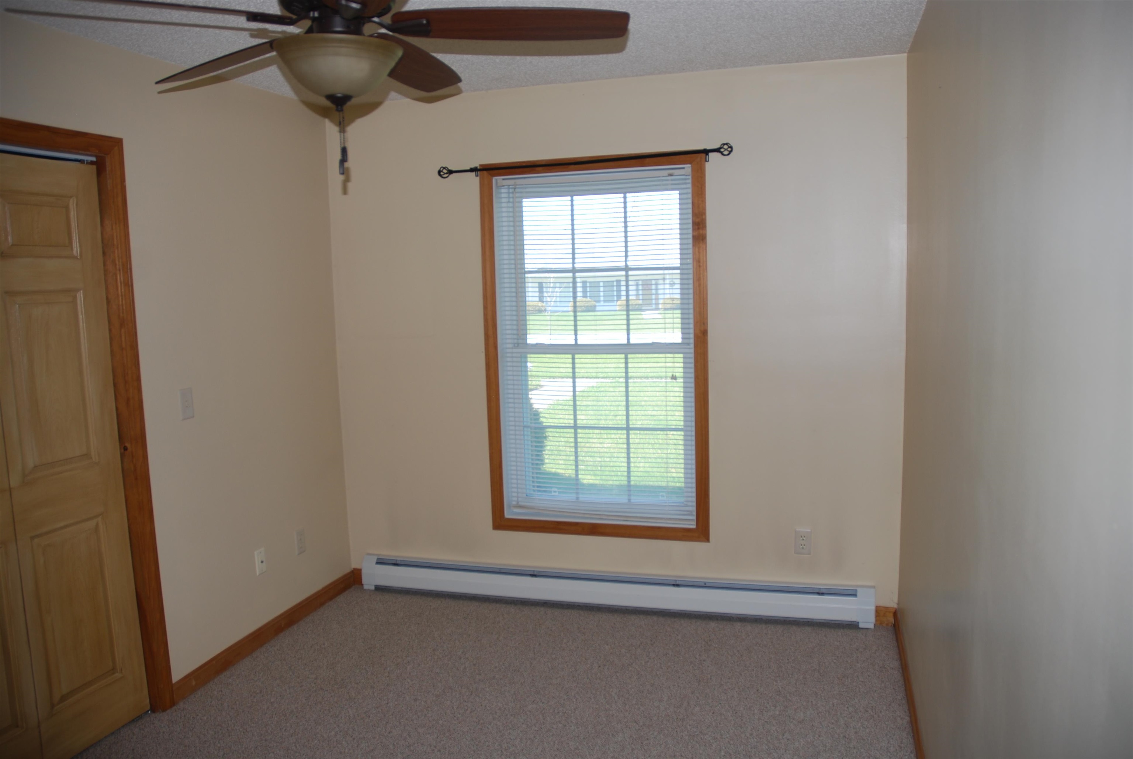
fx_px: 851
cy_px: 380
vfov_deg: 48.0
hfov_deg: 67.3
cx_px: 566
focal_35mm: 27
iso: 100
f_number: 3.5
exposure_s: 1/60
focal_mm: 18
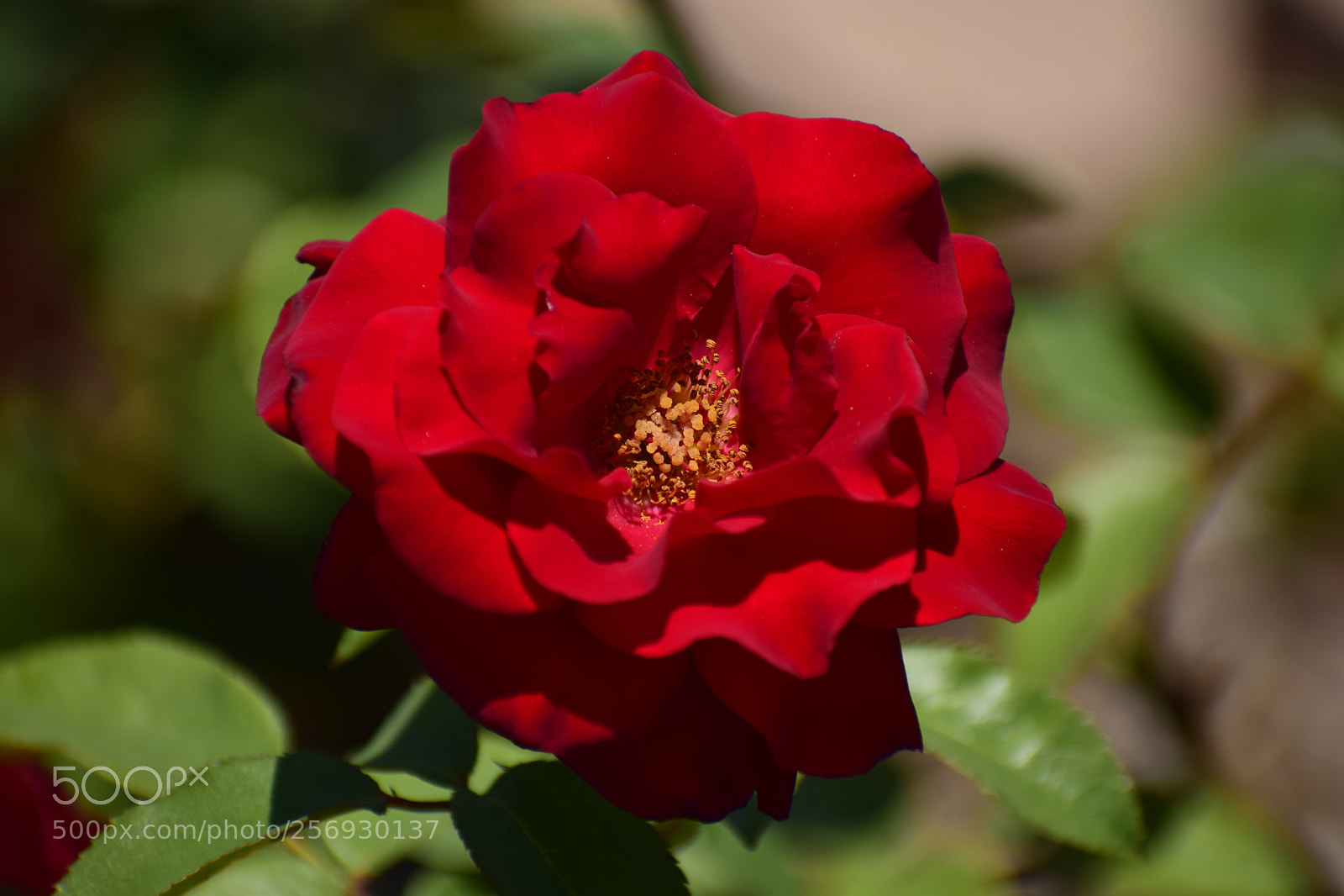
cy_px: 448
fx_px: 16795
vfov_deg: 3.1
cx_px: 672
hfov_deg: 4.6
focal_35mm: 450
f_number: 6.3
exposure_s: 1/800
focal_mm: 300
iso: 100
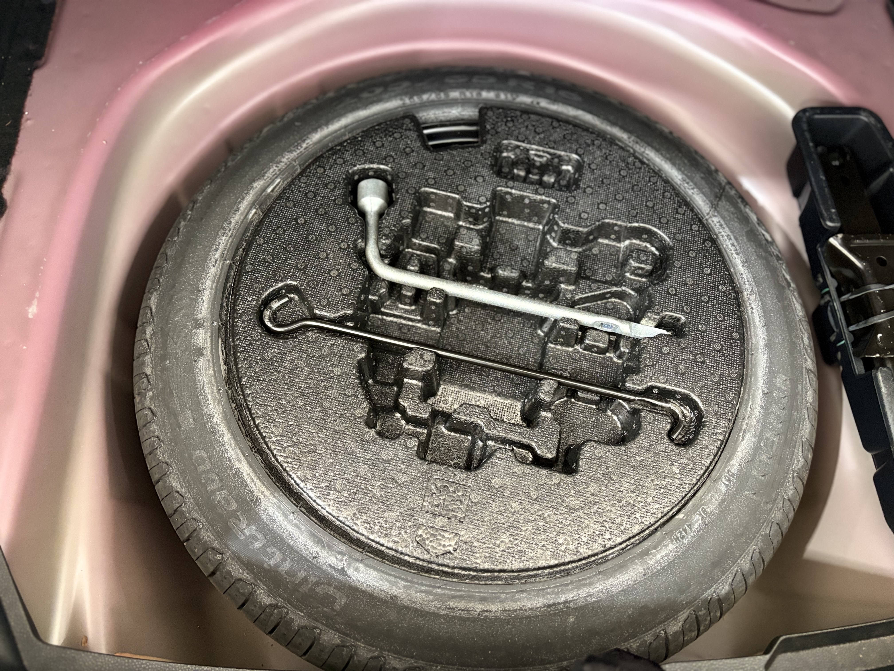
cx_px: 447
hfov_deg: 67.3
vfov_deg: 53.1
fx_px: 671
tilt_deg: -66.7
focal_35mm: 26
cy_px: 336
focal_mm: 5.96
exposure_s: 1/30
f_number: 1.6
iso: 640
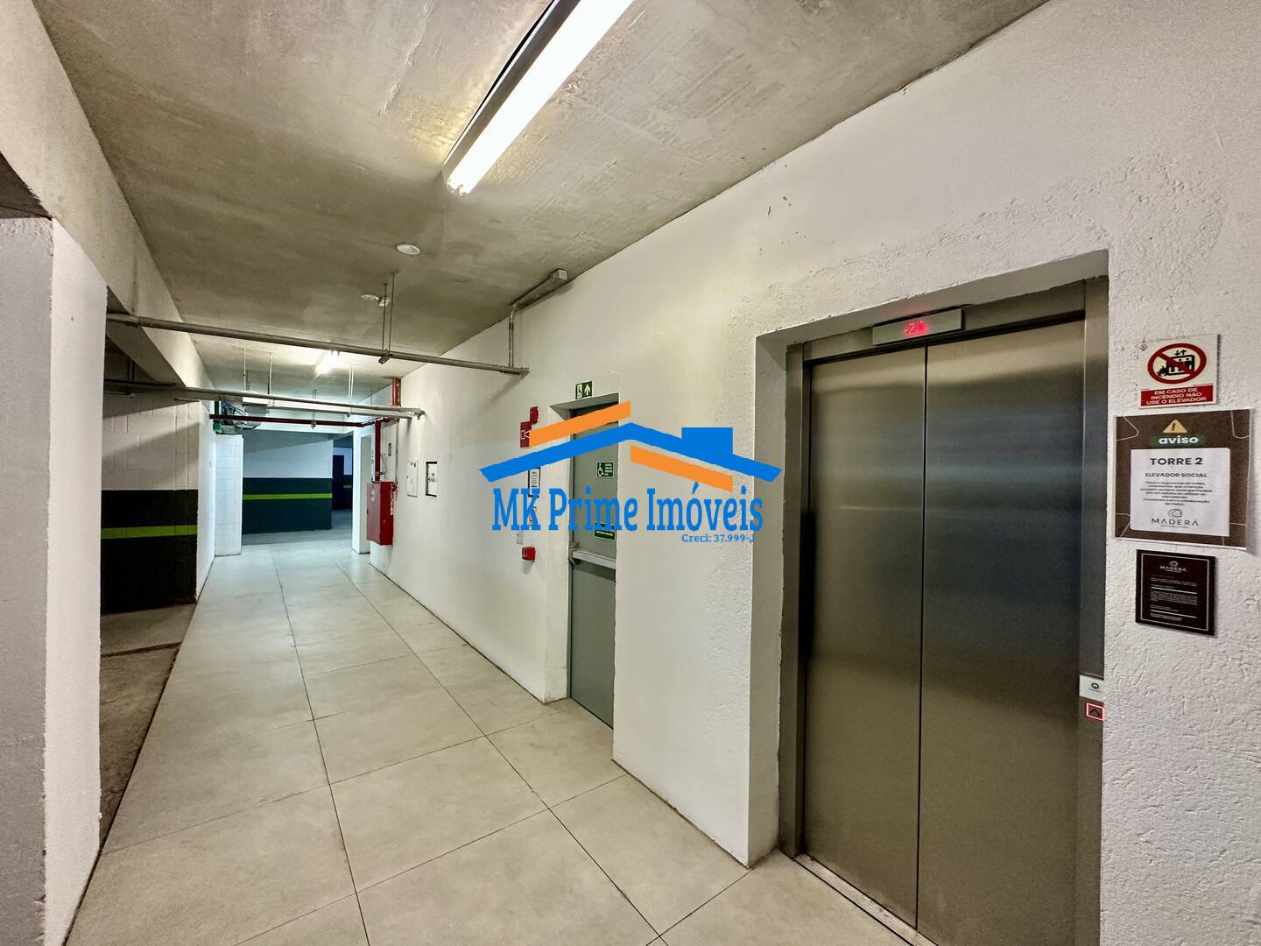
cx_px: 630
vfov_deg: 85.7
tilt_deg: -0.2
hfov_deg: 102.1
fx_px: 510
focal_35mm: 14
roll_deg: -1.8
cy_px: 473
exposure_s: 1/60
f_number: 2.2
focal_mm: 2.22
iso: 250
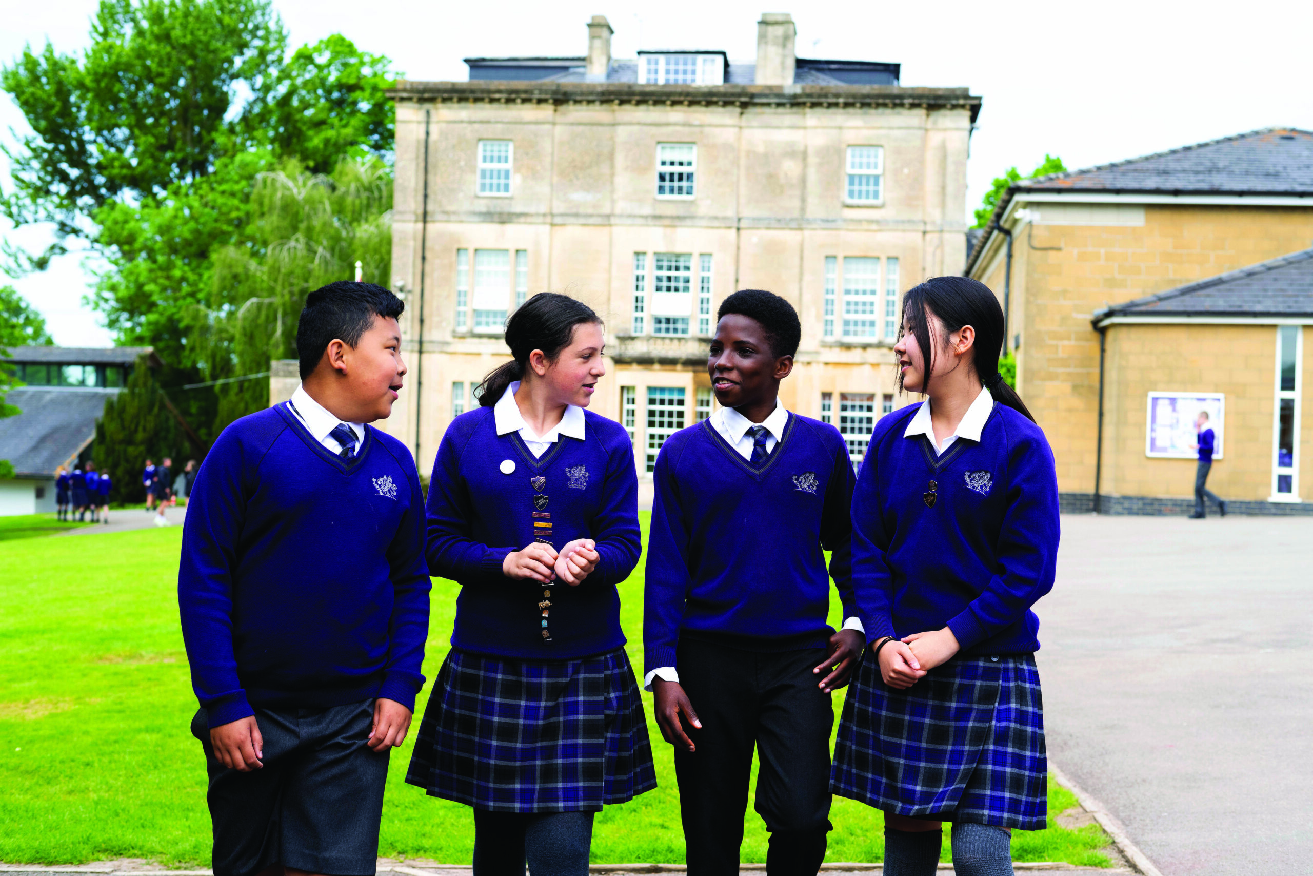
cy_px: 438
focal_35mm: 50
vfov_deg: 27.0
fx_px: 1824
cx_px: 656
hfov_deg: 39.6
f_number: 5.6
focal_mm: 50
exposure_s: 1/640
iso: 400
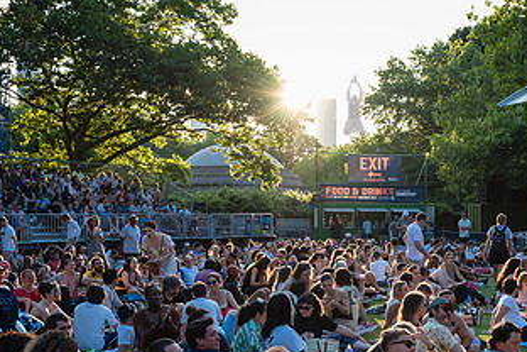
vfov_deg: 28.8
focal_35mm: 46
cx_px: 353
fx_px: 673
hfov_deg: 42.2
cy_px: 268
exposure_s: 1/800
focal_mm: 24
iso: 1000
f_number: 5
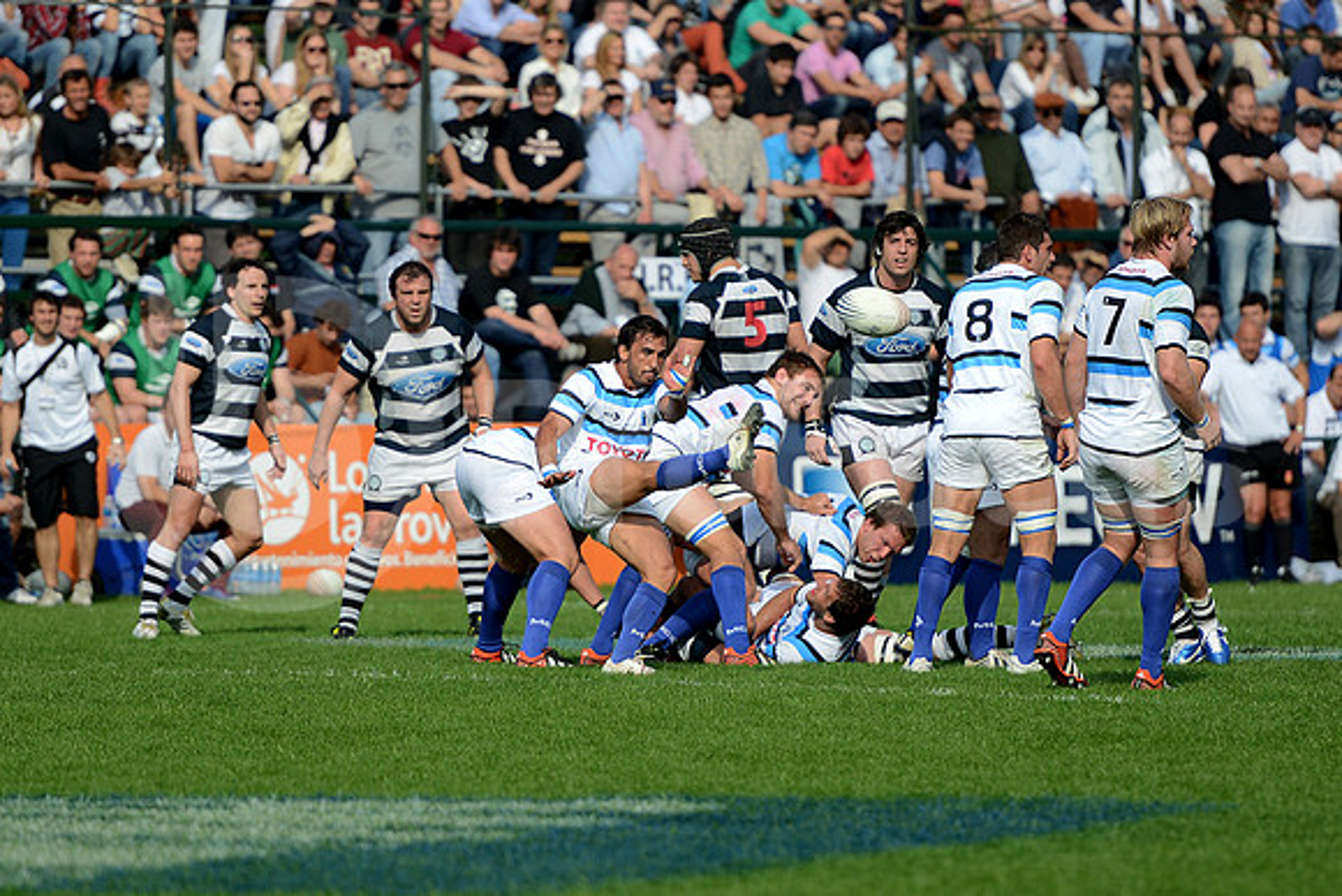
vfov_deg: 7.0
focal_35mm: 195
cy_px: 448
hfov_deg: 10.5
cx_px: 671
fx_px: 7271
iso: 250
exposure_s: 1/2500
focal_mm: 195
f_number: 2.8
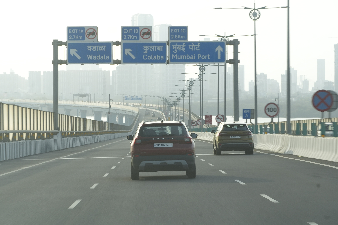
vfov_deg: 9.0
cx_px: 169
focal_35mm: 152
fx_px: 1421
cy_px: 112
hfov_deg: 13.6
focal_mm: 101
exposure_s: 1/30
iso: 320
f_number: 13
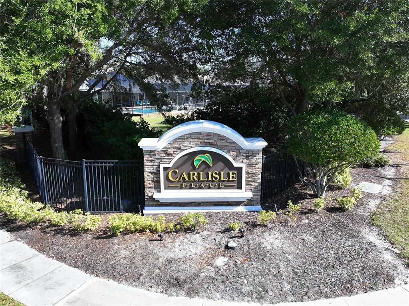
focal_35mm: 24
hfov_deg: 71.6
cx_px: 204
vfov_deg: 56.7
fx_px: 283
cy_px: 153
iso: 100
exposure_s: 1/160
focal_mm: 12.29
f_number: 4
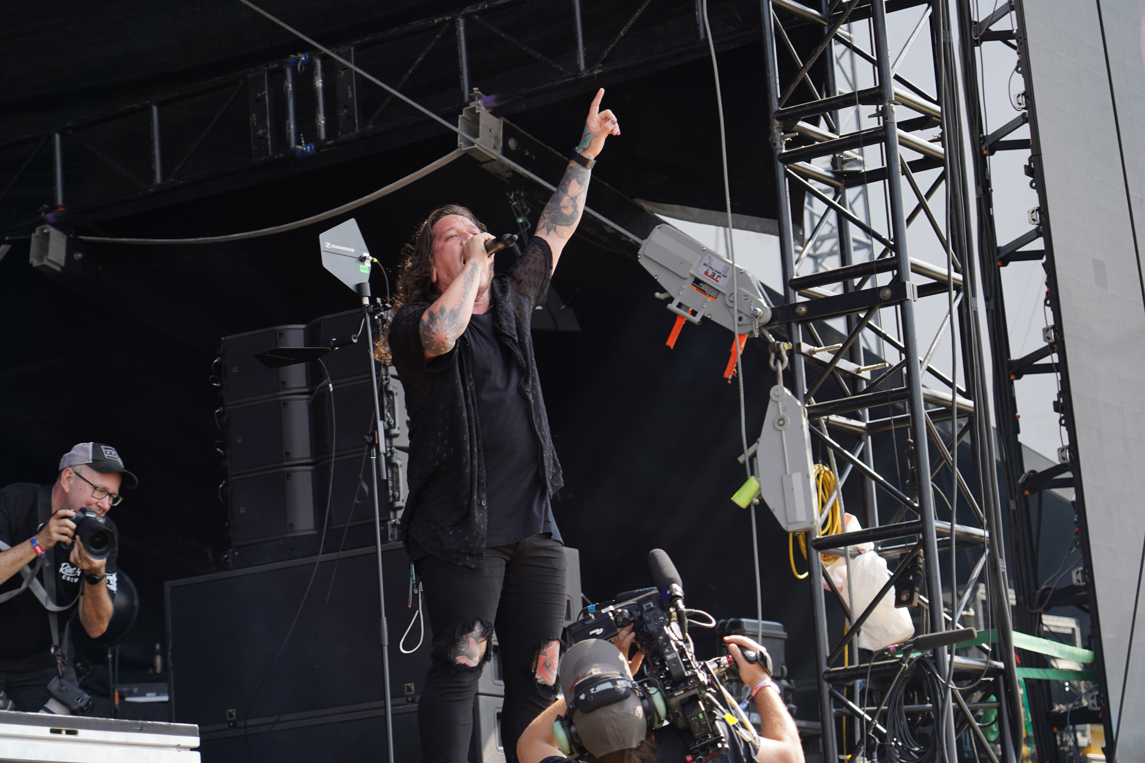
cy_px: 382
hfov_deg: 20.4
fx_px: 3180
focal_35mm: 100
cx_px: 572
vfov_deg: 13.7
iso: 100
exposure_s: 1/200
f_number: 4.5
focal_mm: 100
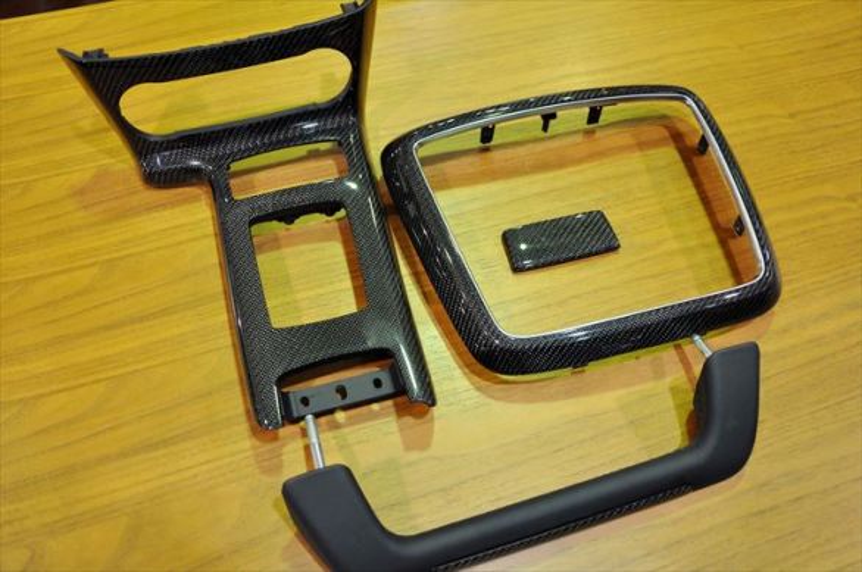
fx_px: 753
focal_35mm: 32
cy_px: 286
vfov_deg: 41.6
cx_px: 431
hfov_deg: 59.6
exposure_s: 1/25
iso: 400
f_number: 5
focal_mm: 21
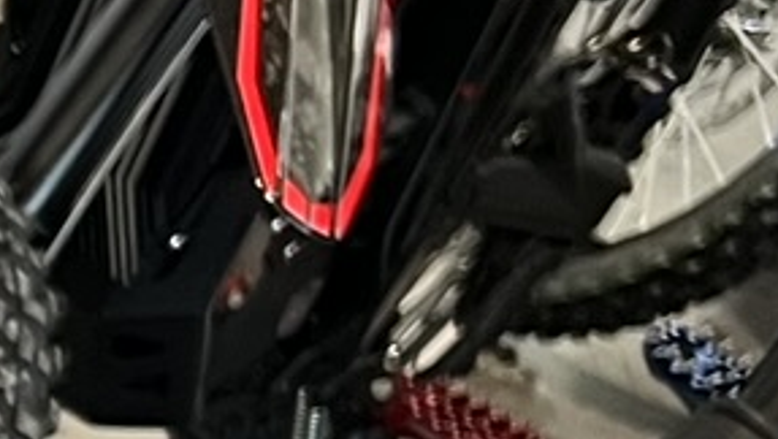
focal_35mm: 202
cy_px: 745
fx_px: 4171
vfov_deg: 5.9
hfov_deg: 9.3
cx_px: -1204
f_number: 1.5
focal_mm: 5.7
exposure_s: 1/60
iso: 200
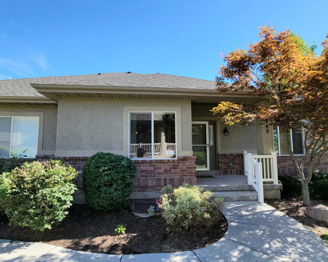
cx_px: 154
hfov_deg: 93.0
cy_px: 134
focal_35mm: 16
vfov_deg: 80.3
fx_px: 155
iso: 50
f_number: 2.2
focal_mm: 2.2
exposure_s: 1/500
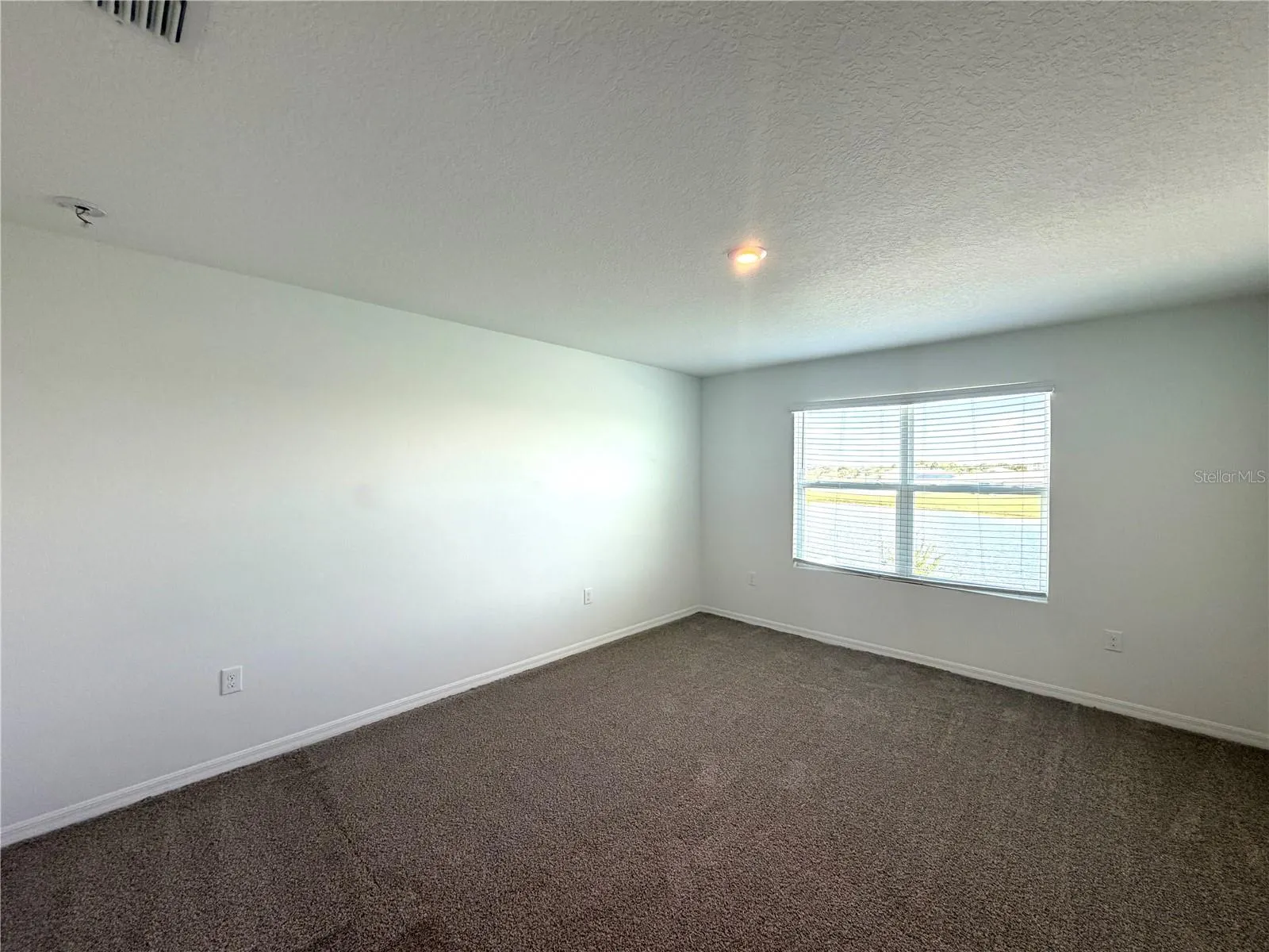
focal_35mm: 14
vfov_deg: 85.7
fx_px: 513
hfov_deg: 102.1
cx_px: 634
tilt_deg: +0.0
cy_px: 476
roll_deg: +0.0
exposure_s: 1/120
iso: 160
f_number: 2.2
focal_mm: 2.22
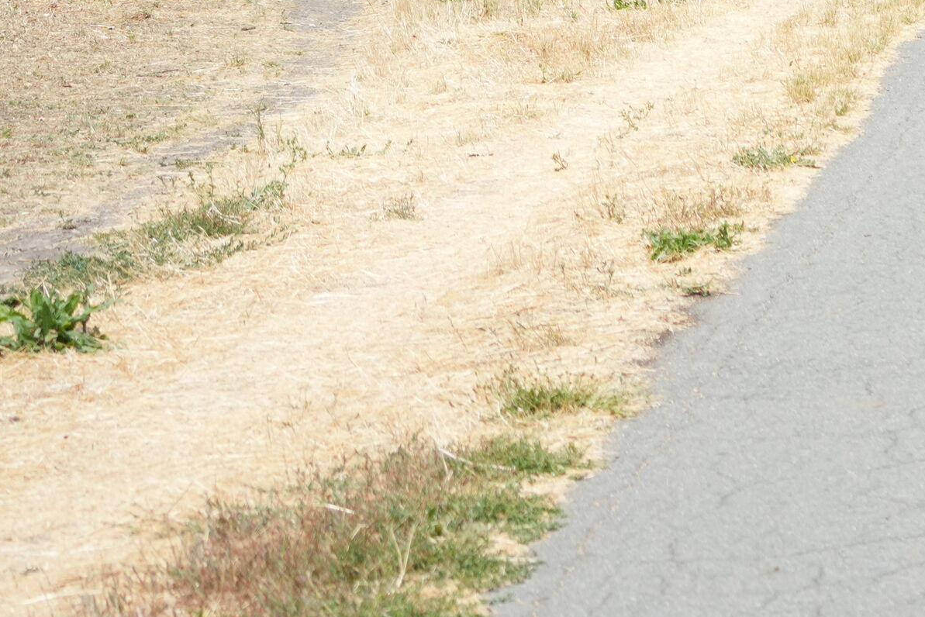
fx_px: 4652
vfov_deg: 7.4
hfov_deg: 10.8
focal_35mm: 181
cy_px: -457
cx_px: 1507
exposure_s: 1/1000
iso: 250
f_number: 4.5
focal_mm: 50
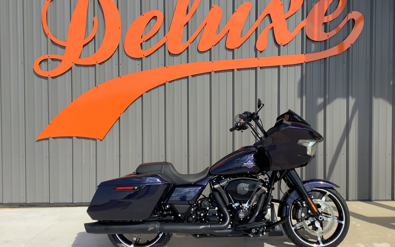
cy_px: 112
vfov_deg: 38.3
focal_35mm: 33
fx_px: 355
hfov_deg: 58.1
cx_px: 197
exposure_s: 1/916
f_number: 2.4
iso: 25
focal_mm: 3.3
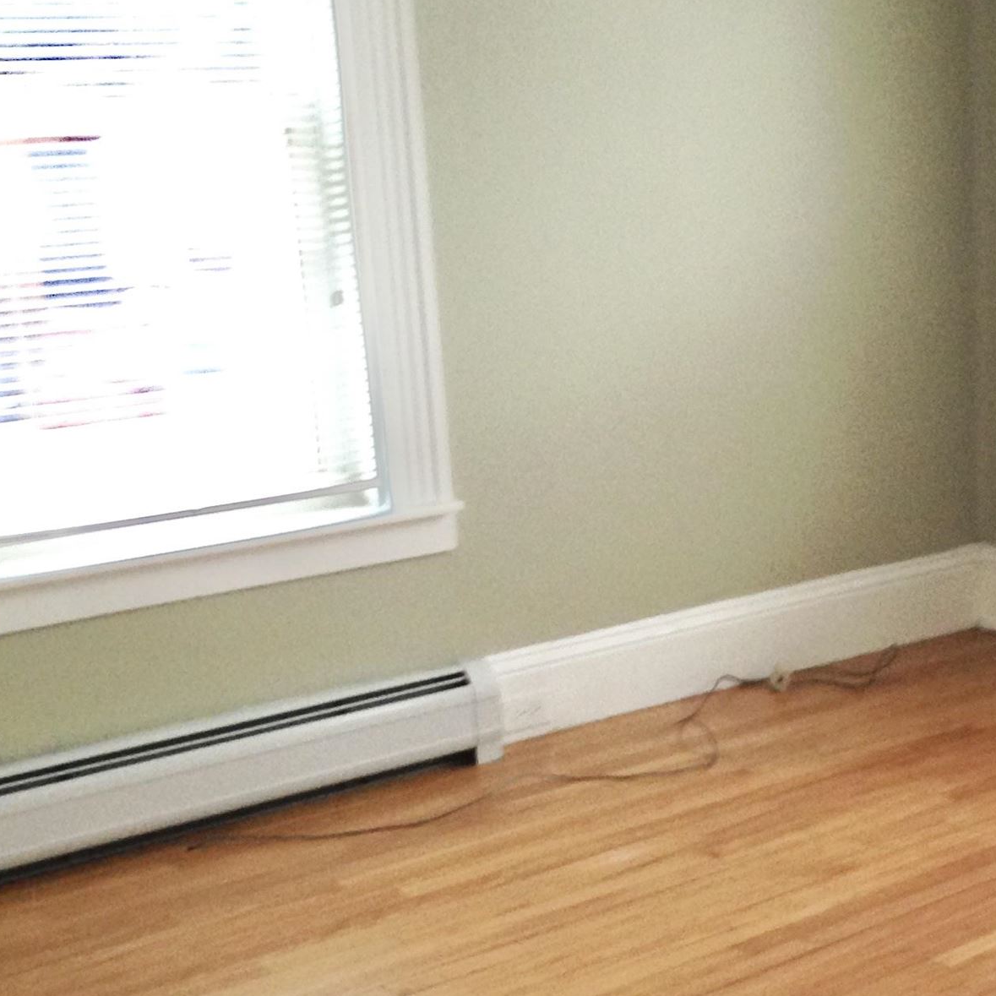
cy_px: 830
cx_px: 1207
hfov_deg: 21.1
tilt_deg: -21.2
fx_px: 2474
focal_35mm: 76
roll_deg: -1.5
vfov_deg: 22.4
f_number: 2.4
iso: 100
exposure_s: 1/20
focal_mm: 4.12
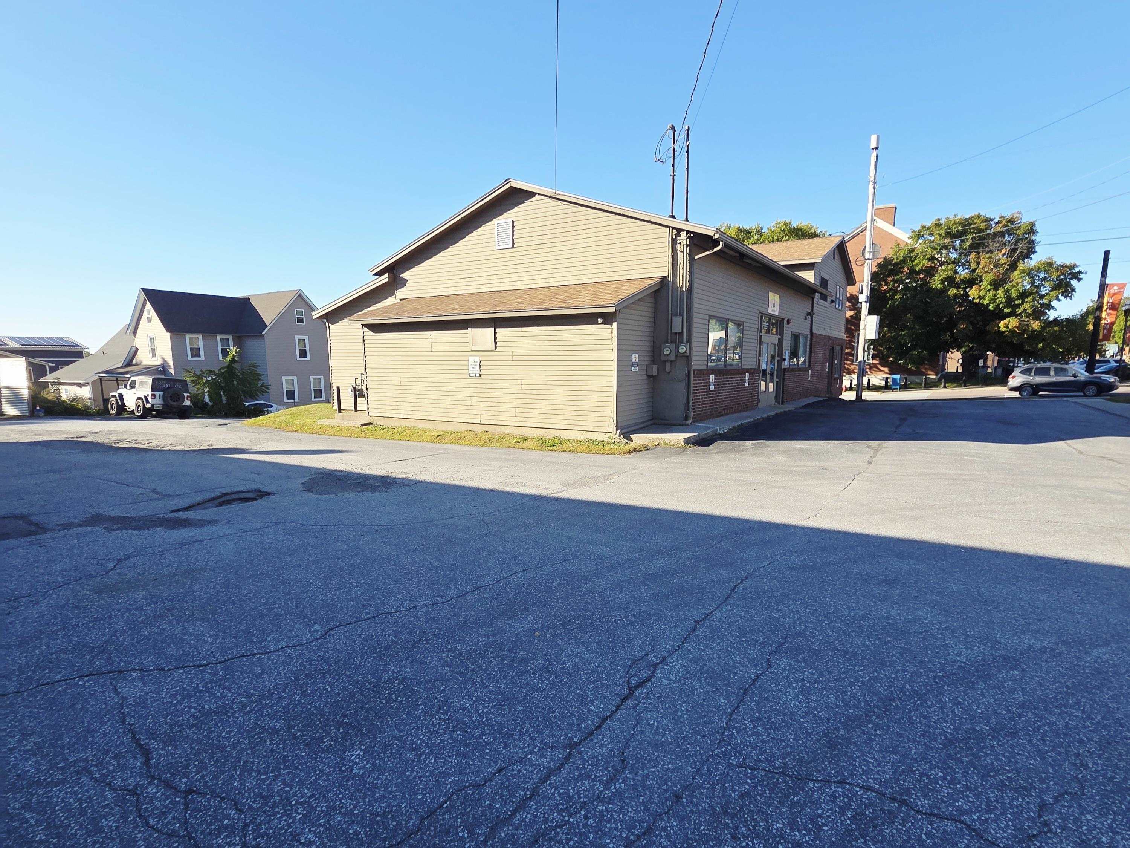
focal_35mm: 13
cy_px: 424
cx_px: 565
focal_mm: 2.2
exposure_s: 1/2000
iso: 100
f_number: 2.2
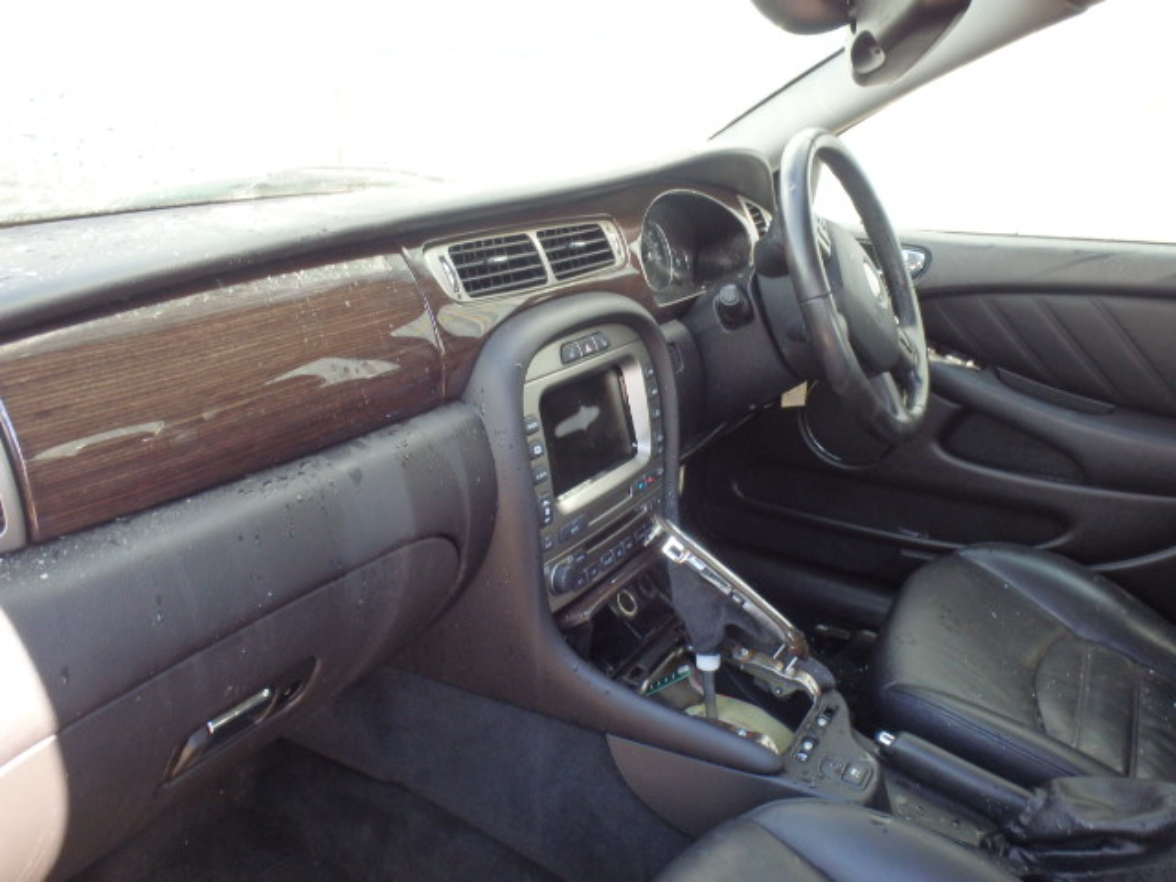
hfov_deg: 63.4
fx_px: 951
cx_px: 588
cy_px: 441
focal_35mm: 28
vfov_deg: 49.7
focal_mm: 5
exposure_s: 1/60
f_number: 3.9
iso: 200
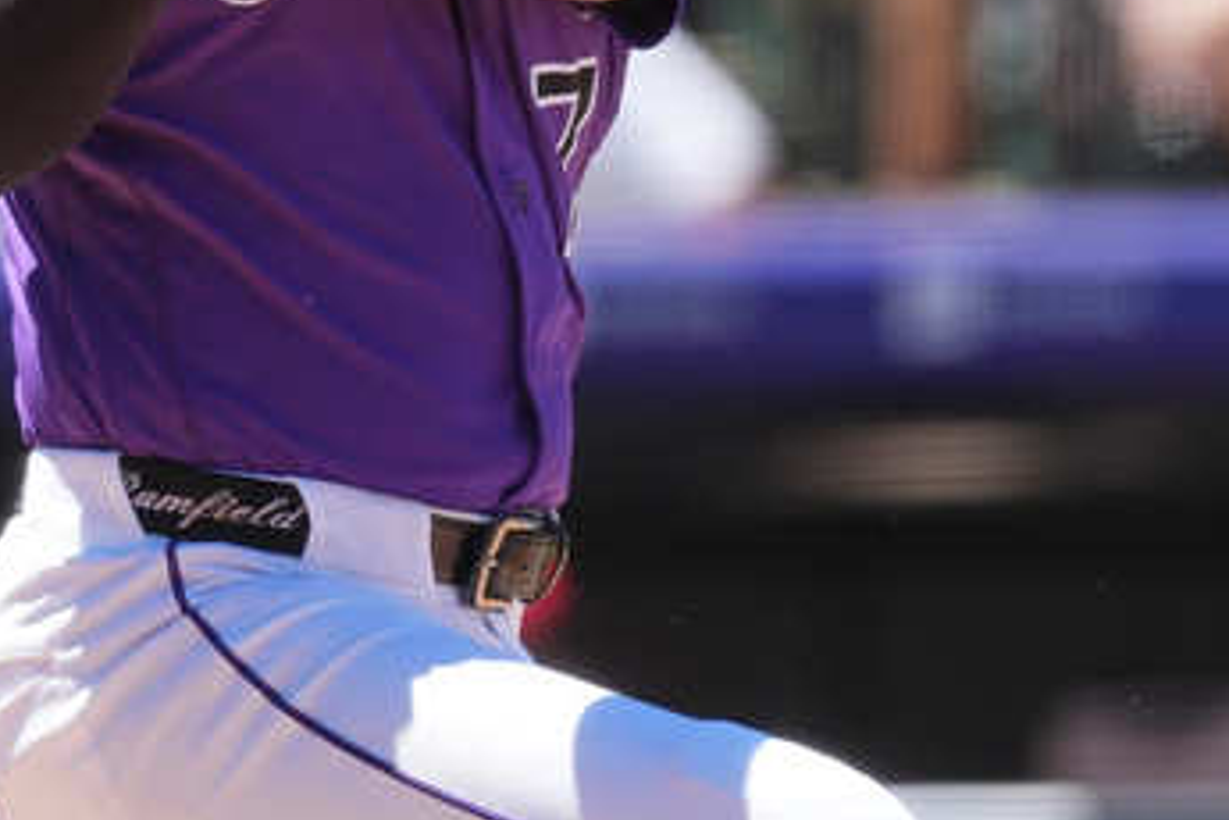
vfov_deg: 0.8
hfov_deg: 1.2
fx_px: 60831
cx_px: 214
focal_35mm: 1782
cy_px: -125
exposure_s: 1/2000
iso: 400
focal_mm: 600
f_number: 4
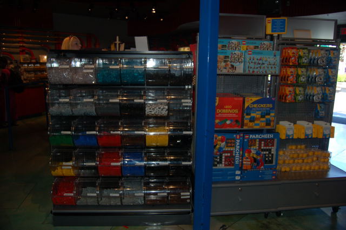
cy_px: 115
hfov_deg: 67.4
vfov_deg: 47.9
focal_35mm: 27
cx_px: 173
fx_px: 259
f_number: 3.5
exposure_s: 1/60
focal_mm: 18
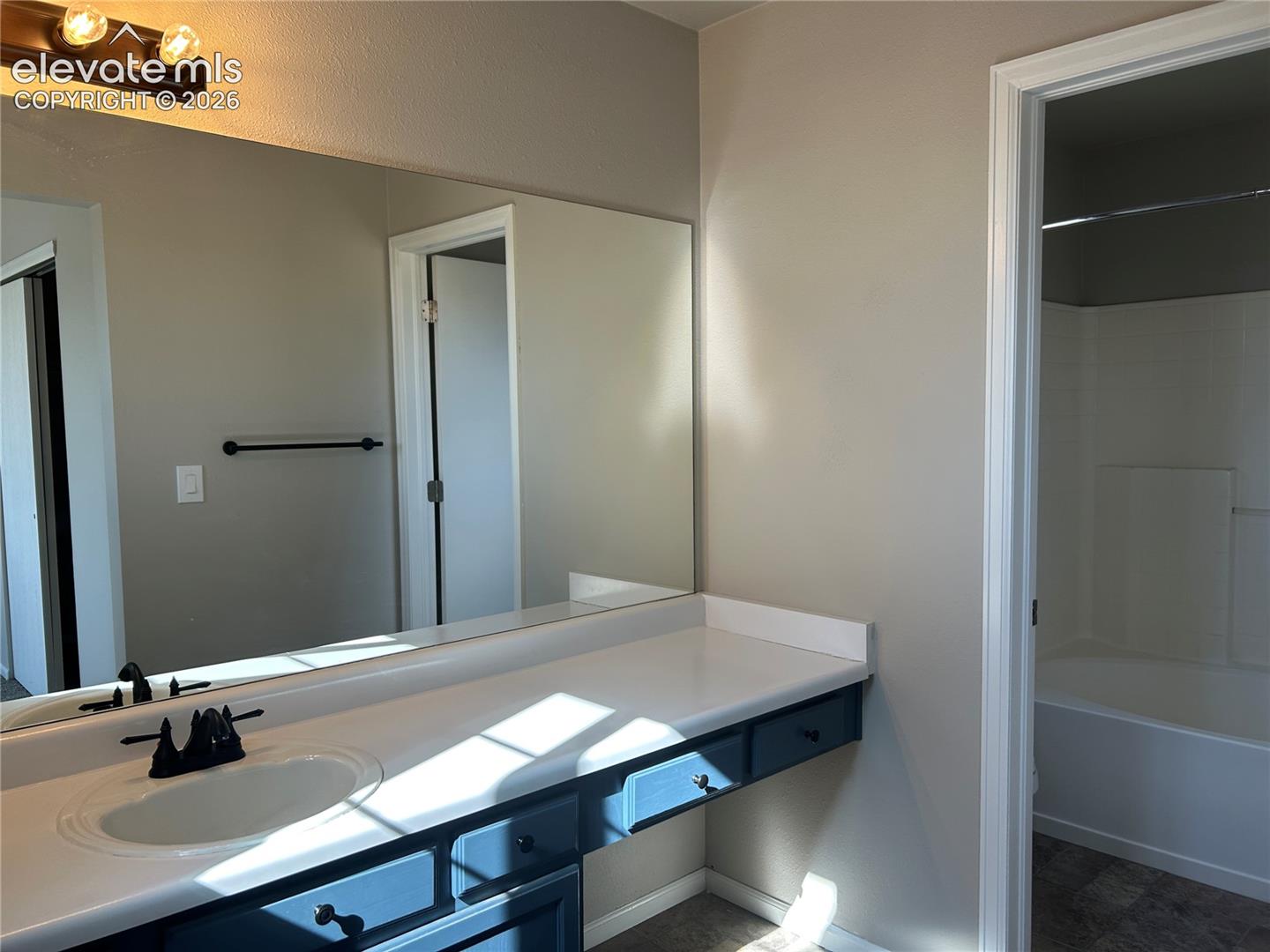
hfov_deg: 67.3
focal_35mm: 26
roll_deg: +1.2
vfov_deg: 53.1
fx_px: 954
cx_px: 635
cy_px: 476
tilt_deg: -4.1
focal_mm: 5.7
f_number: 1.5
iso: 50
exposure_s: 1/270
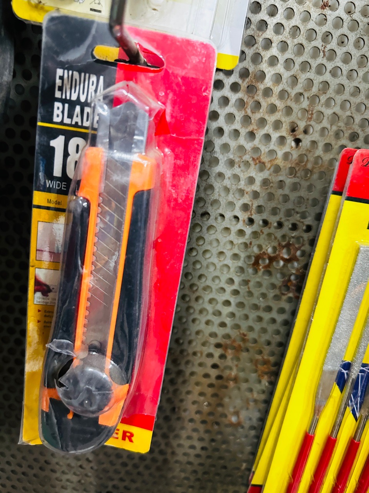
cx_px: 184
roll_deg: -8.6
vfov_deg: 71.6
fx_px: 341
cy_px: 246
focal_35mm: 24
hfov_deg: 56.8
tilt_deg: -16.0
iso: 1000
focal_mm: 6.86
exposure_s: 1/53
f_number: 1.78
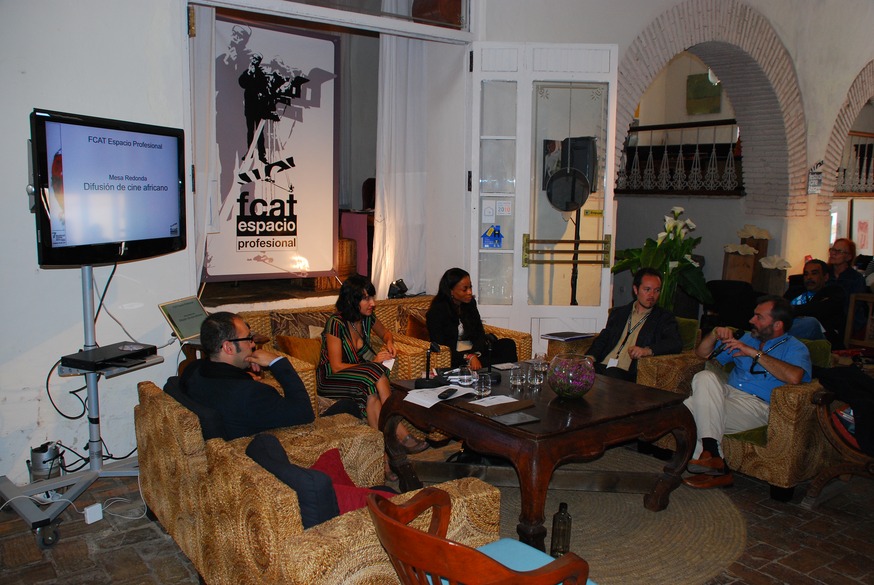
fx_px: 729
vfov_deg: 43.7
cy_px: 292
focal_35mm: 30
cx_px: 437
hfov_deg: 61.9
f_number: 4
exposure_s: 1/60
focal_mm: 20
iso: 400
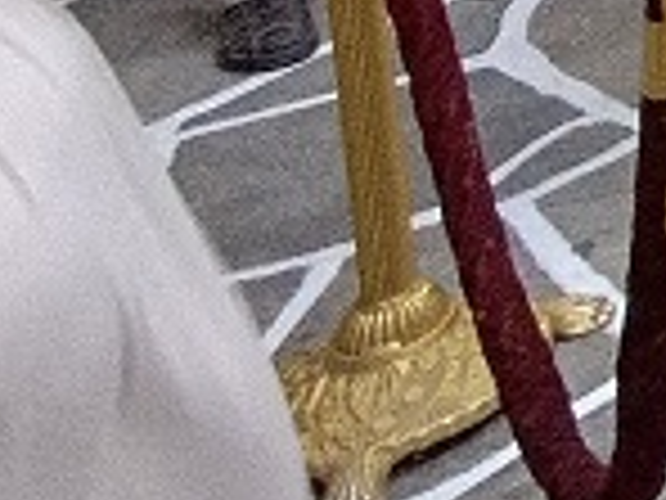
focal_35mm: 106
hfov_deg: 11.4
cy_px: -809
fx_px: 2039
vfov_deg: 11.1
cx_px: 1980
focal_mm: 1.65
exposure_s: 1/50
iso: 160
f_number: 2.2
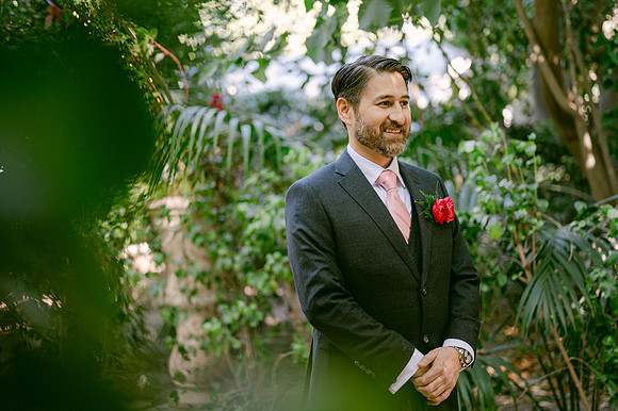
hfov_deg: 39.6
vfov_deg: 27.0
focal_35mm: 50
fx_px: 858
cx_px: 309
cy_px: 206
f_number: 1.8
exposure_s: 1/125
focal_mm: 50
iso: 220
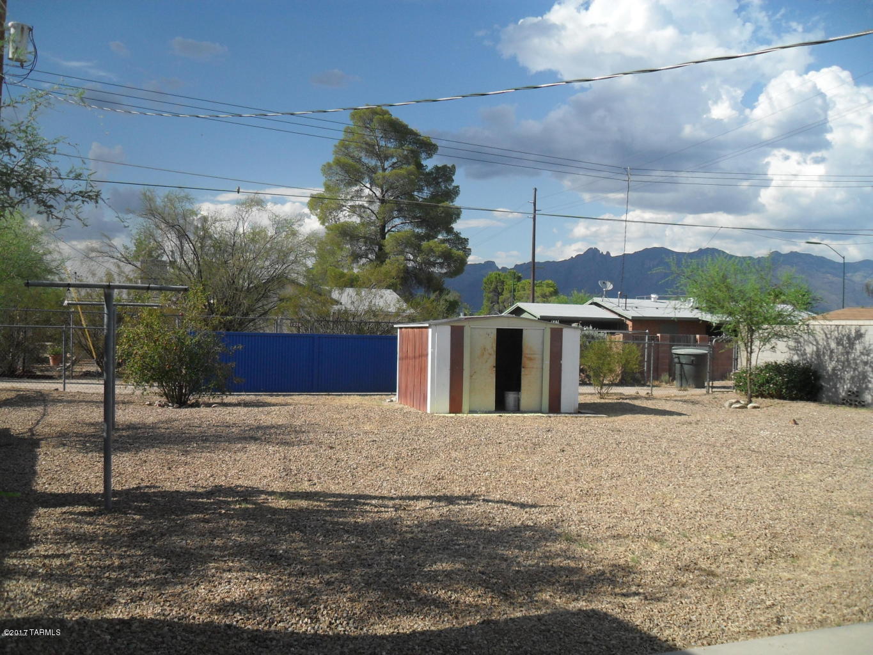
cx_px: 436
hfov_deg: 52.6
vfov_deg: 40.7
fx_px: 883
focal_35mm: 35
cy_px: 328
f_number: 8.9
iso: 100
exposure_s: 1/125
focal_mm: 6.2
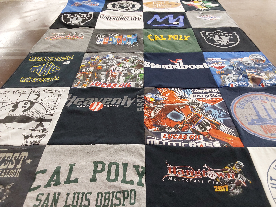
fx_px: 223
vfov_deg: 49.7
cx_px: 138
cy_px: 104
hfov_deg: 63.4
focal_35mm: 28
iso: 200
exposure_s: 1/60
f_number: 1.9
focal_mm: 2.91
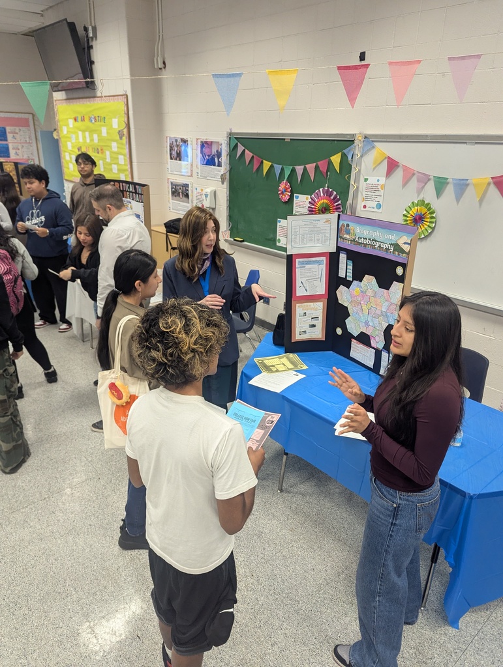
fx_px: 464
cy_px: 334
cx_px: 252
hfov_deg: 56.9
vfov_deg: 71.5
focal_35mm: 24
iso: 388
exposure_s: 1/120
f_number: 1.85
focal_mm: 6.81
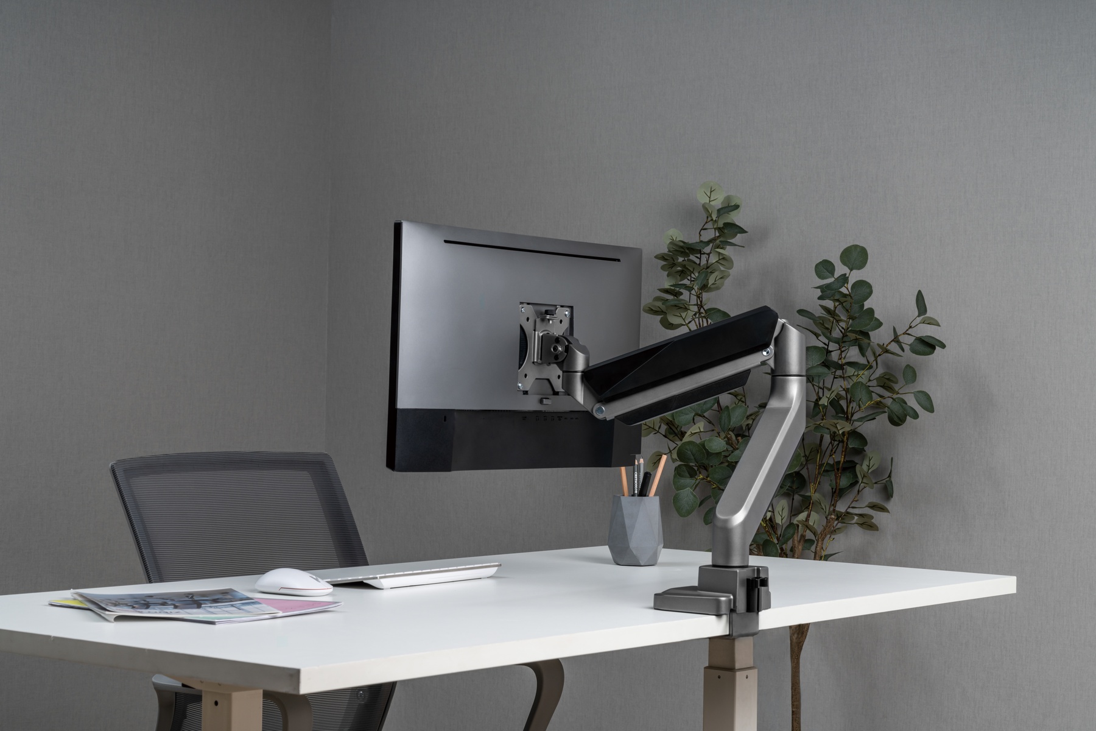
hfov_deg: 28.8
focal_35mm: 70
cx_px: 548
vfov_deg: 19.5
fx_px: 2131
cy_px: 366
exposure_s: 1/200
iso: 100
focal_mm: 70
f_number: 13
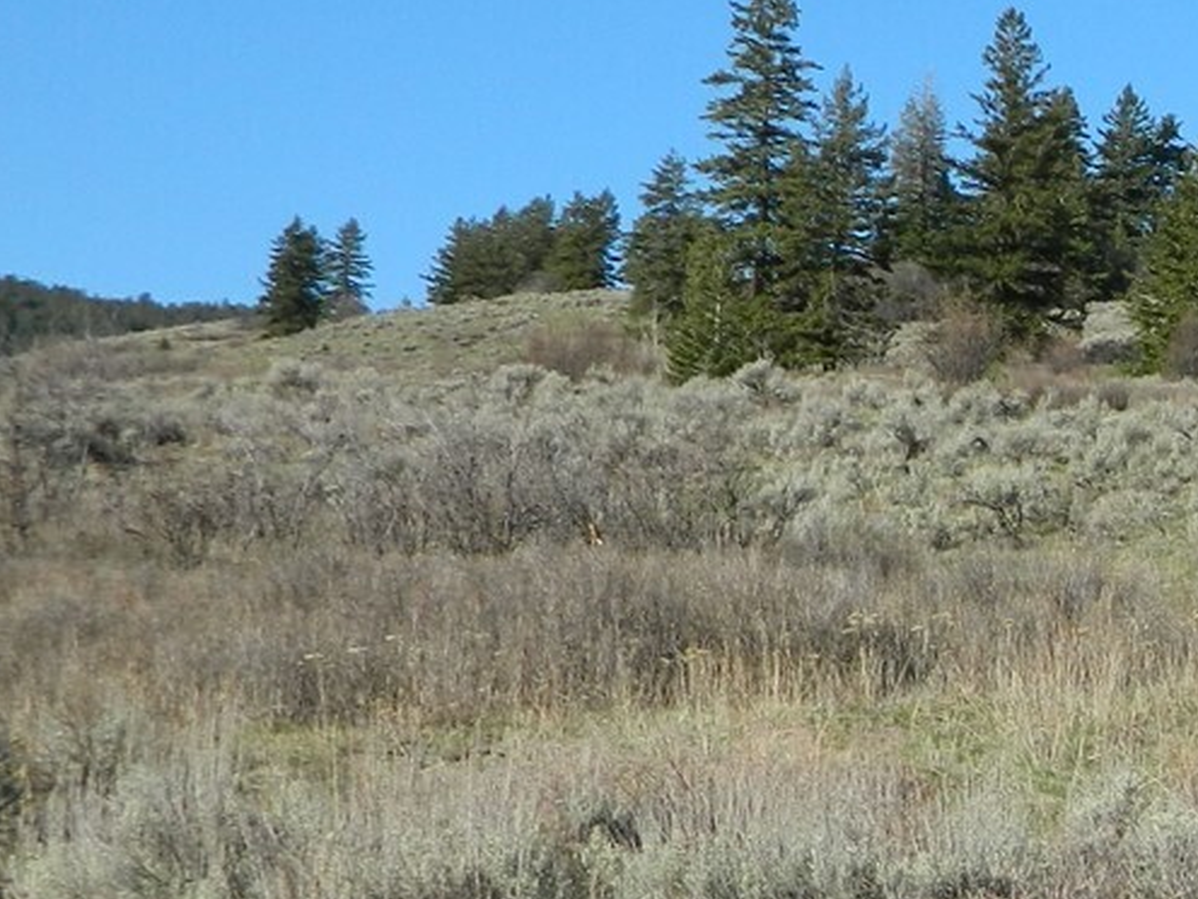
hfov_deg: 16.2
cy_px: 793
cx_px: 1710
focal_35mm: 113
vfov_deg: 13.0
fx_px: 3911
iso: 80
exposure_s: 1/800
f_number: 3.3
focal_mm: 6.2
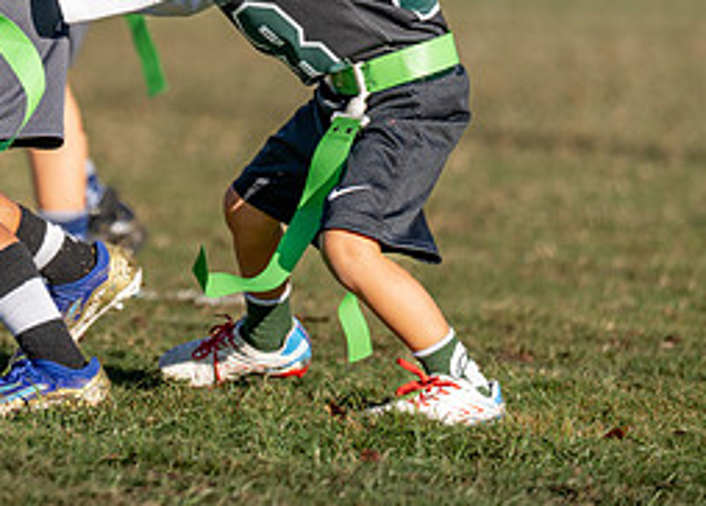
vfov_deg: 3.6
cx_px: -17
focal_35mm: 406
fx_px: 8149
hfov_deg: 5.0
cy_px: -28
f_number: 2.8
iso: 100
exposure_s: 1/1250
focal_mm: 170
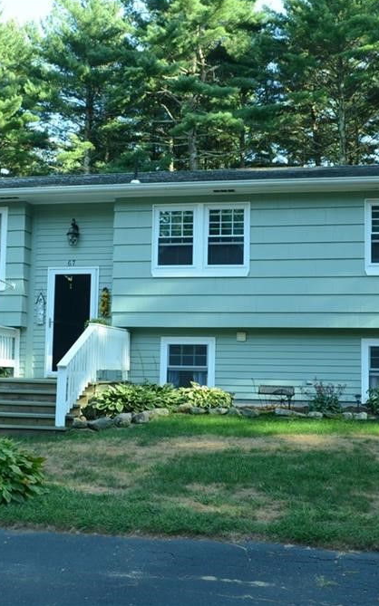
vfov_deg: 47.2
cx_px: 193
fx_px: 694
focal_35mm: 42
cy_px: 300
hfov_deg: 30.5
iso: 100
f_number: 7.1
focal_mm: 18
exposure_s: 1/30
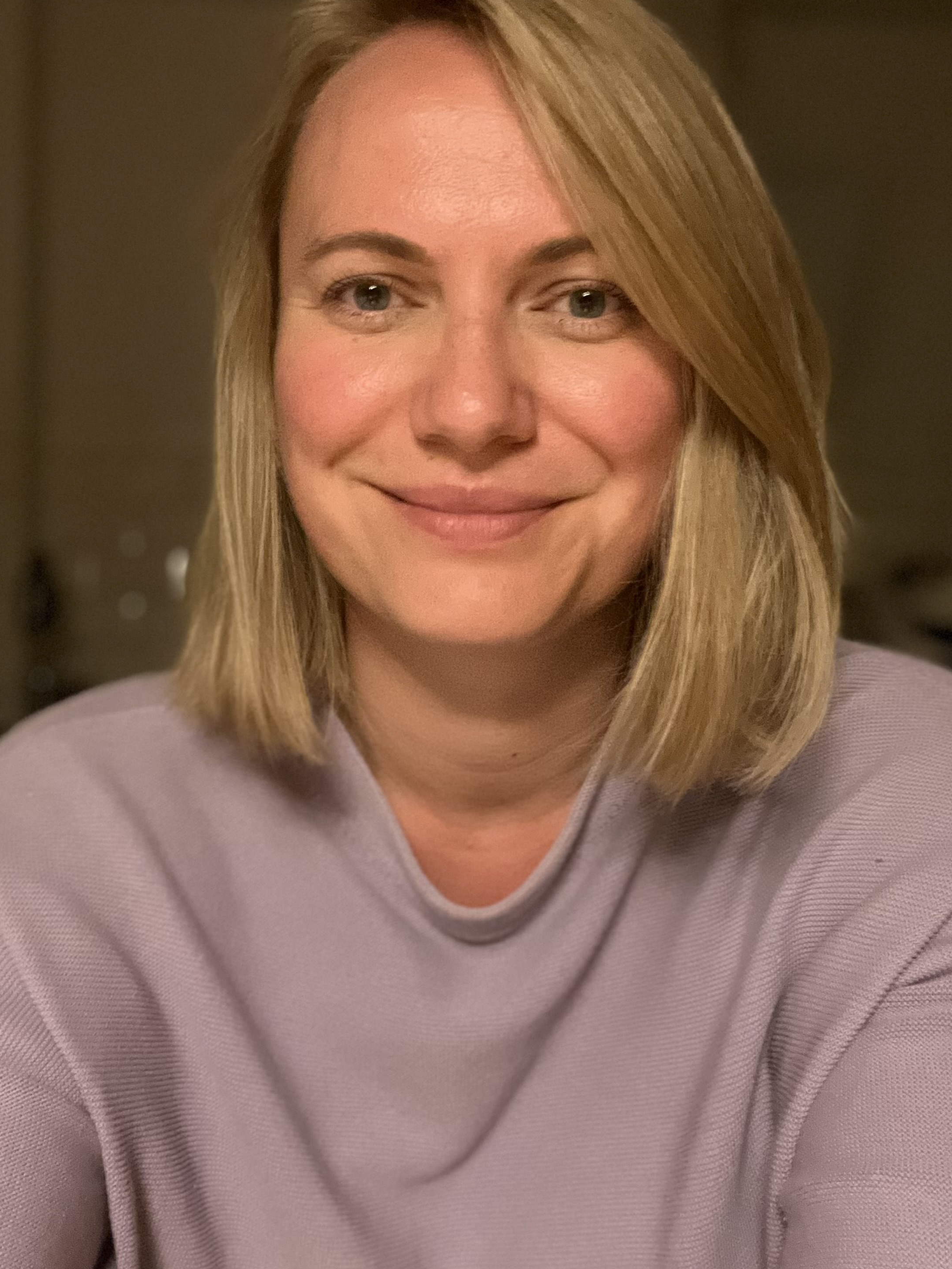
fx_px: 1173
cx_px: 471
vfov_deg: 56.8
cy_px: 595
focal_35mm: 32
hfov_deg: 44.2
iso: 800
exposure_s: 1/14
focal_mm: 2.71
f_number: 2.2
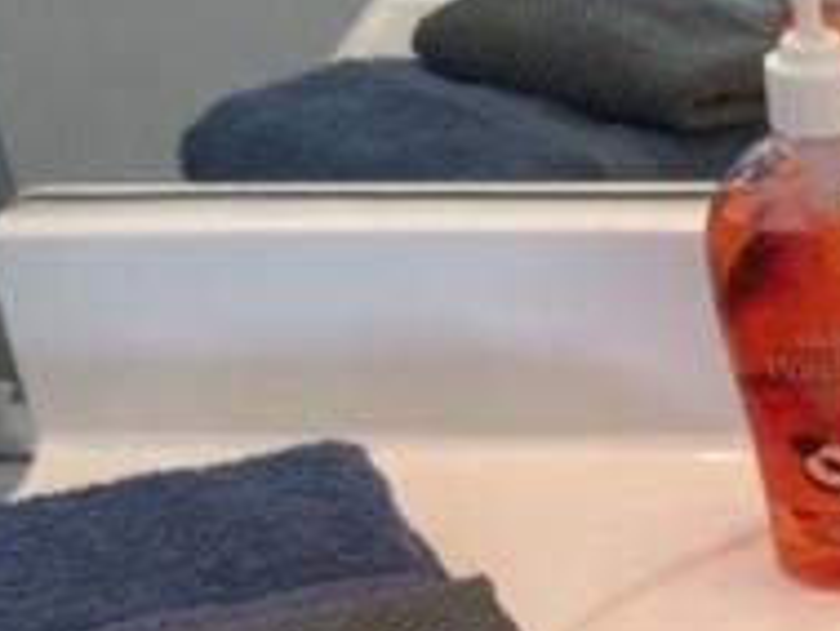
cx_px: 1227
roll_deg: -3.9
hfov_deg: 18.0
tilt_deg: -41.6
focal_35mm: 98
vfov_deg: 13.9
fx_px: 2380
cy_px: 1013
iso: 50
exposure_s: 1/30
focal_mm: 4.15
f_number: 2.2
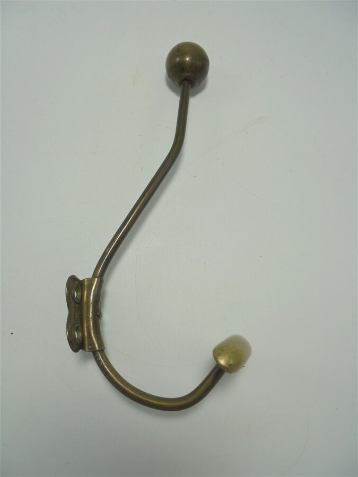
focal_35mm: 26
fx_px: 359
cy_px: 238
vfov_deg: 67.3
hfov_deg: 53.1
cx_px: 179
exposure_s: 1/160
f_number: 3.5
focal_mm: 4.6
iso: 100
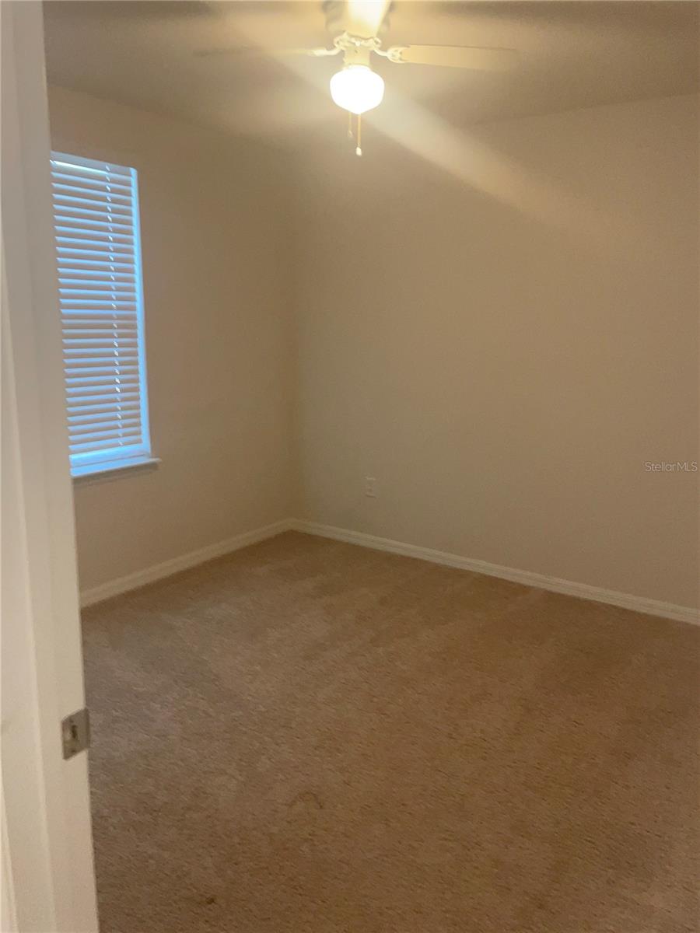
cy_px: 466
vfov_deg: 67.3
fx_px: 701
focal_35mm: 26
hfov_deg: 53.1
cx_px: 350
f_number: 1.6
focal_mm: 4.2
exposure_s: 1/120
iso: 320
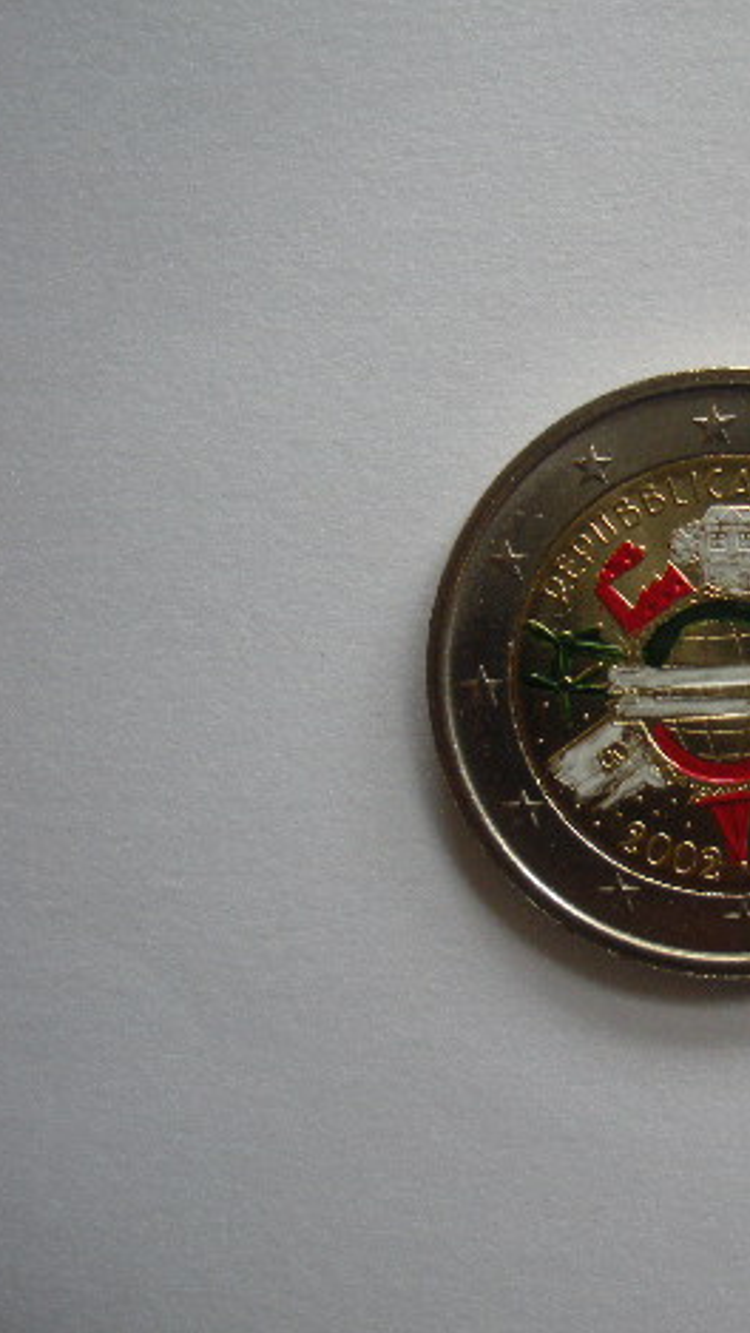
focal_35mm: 52
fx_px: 1837
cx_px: 707
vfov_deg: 39.9
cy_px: 654
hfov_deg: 22.4
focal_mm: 6.3
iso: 179
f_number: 3.5
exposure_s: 1/58.7
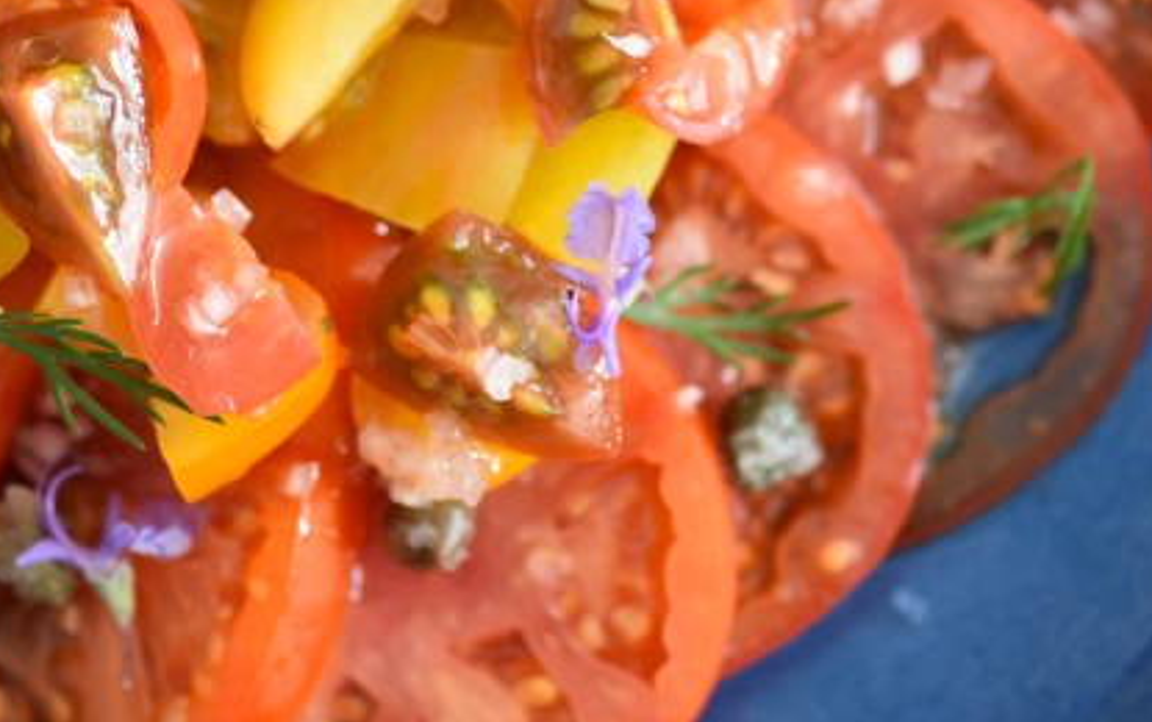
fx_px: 8294
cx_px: 588
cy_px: -169
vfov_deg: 5.0
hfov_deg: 7.9
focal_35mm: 264
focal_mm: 105
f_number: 4
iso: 800
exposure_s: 1/250
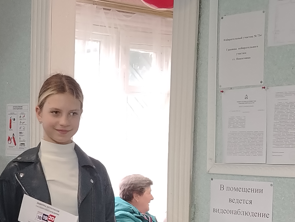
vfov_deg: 16.4
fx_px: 758
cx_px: 54
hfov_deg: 21.7
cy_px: 189
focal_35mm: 89
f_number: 1.75
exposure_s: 1/100
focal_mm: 5.25
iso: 1503
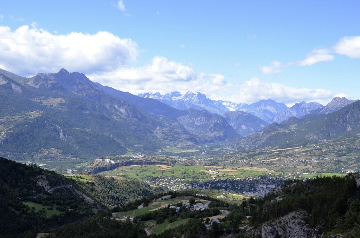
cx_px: 180
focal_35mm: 45
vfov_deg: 29.7
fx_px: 449
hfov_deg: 43.7
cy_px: 119
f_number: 14
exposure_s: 1/800
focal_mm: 30
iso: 1600
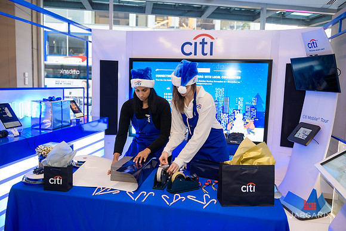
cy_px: 116
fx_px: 279
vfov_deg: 45.0
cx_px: 173
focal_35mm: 29
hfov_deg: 63.6
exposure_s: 1/125
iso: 800
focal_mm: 29
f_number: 3.2
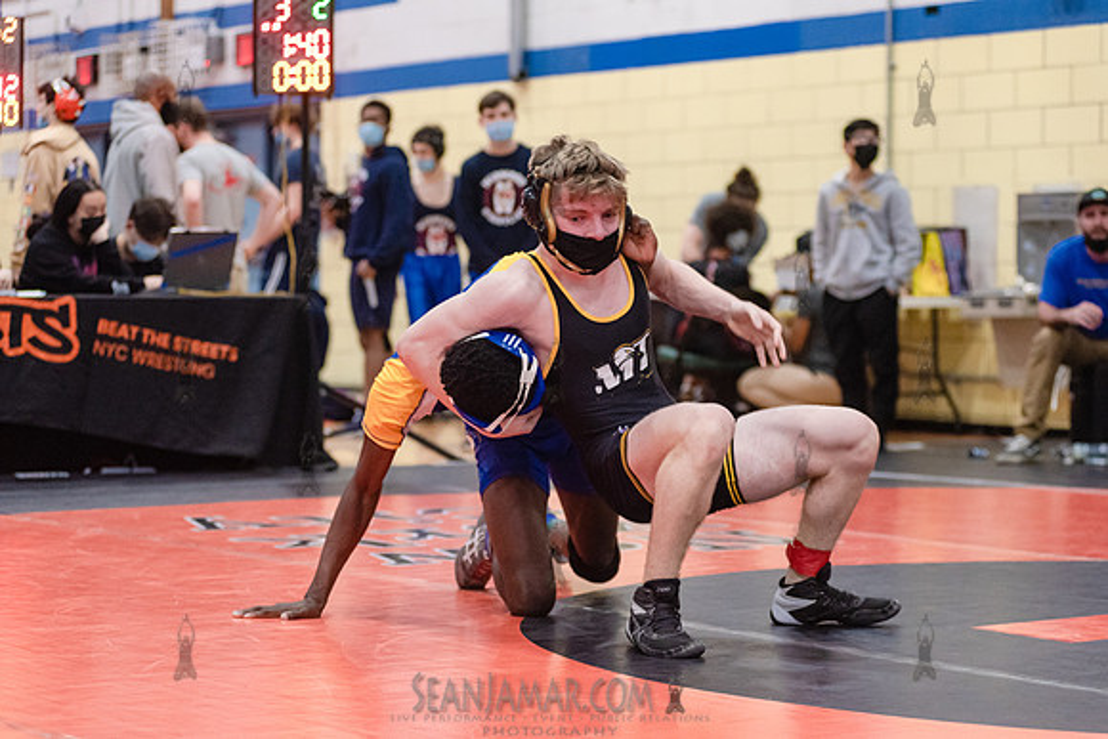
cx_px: 554
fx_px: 2684
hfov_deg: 23.3
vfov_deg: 15.7
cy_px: 370
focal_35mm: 87
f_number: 3.5
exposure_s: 1/400
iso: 4000
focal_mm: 86
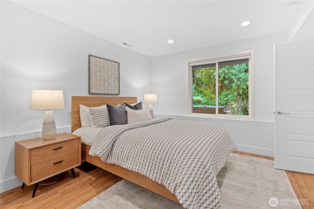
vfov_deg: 73.7
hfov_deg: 96.7
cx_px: 157
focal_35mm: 16
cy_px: 104
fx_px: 140
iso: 400
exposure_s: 1/4
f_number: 7.1
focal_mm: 16
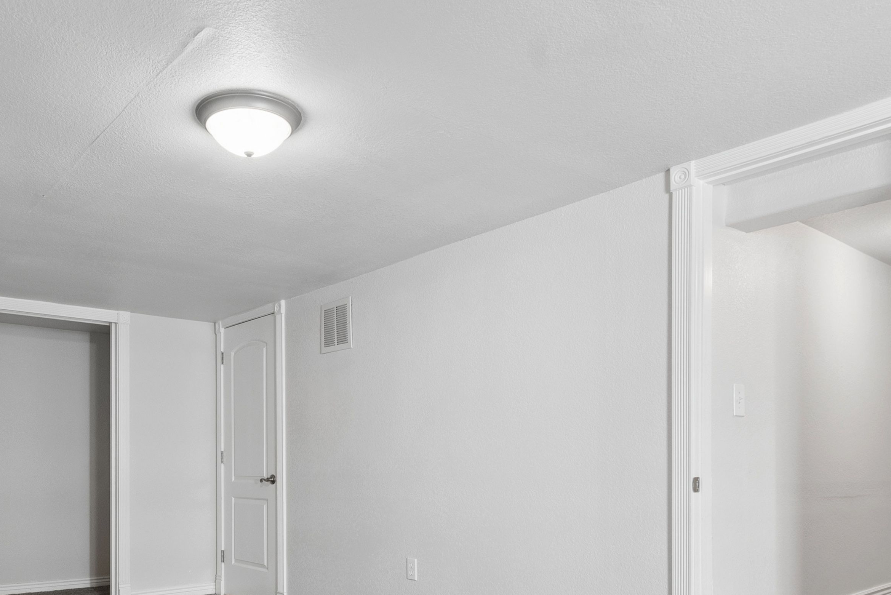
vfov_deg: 43.3
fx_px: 718
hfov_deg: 62.9
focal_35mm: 29
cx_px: 342
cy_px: 460
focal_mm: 16
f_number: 8
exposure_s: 1/13
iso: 640
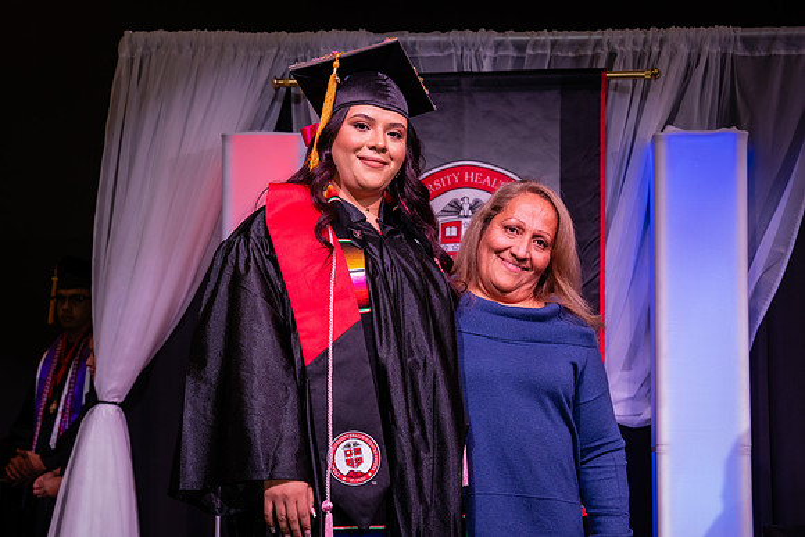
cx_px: 403
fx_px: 1629
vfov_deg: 18.7
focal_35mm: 73
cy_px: 276
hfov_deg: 27.8
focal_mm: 61
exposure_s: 1/160
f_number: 5.6
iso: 1250
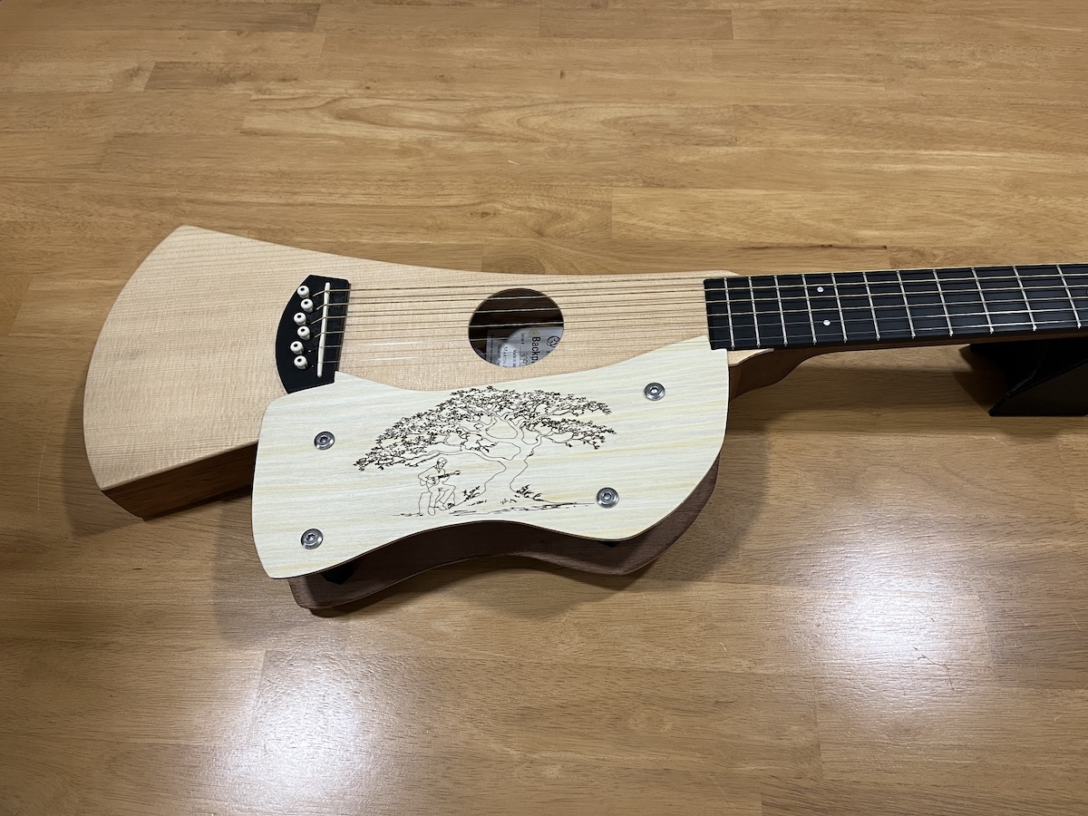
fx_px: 817
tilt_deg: -61.7
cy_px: 408
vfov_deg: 53.1
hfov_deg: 67.3
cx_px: 544
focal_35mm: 26
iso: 80
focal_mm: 5.1
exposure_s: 1/60
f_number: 1.6
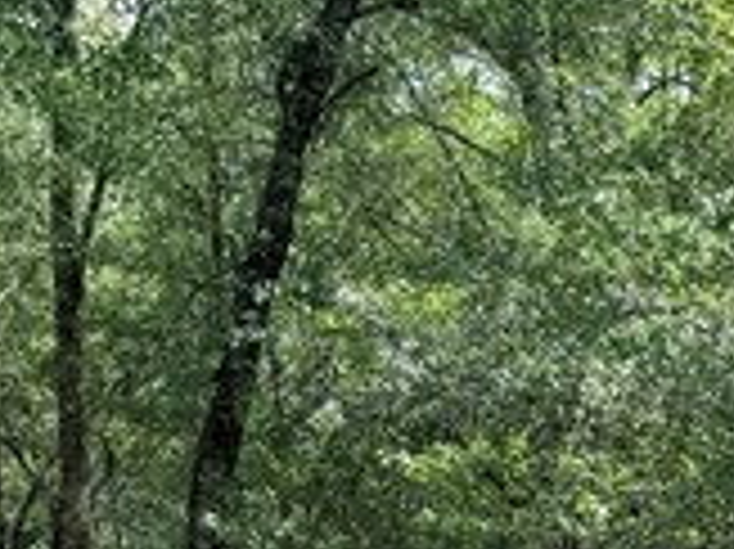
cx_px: 1864
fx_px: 3199
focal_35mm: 151
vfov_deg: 9.2
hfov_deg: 10.8
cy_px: 1094
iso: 100
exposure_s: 1/1174
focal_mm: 6.76
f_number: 1.78
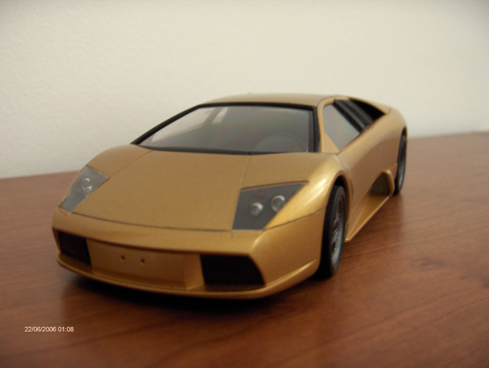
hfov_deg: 47.8
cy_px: 184
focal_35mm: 39
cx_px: 244
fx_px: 552
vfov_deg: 36.9
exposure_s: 1/3.02
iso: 100
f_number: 2.8
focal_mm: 8
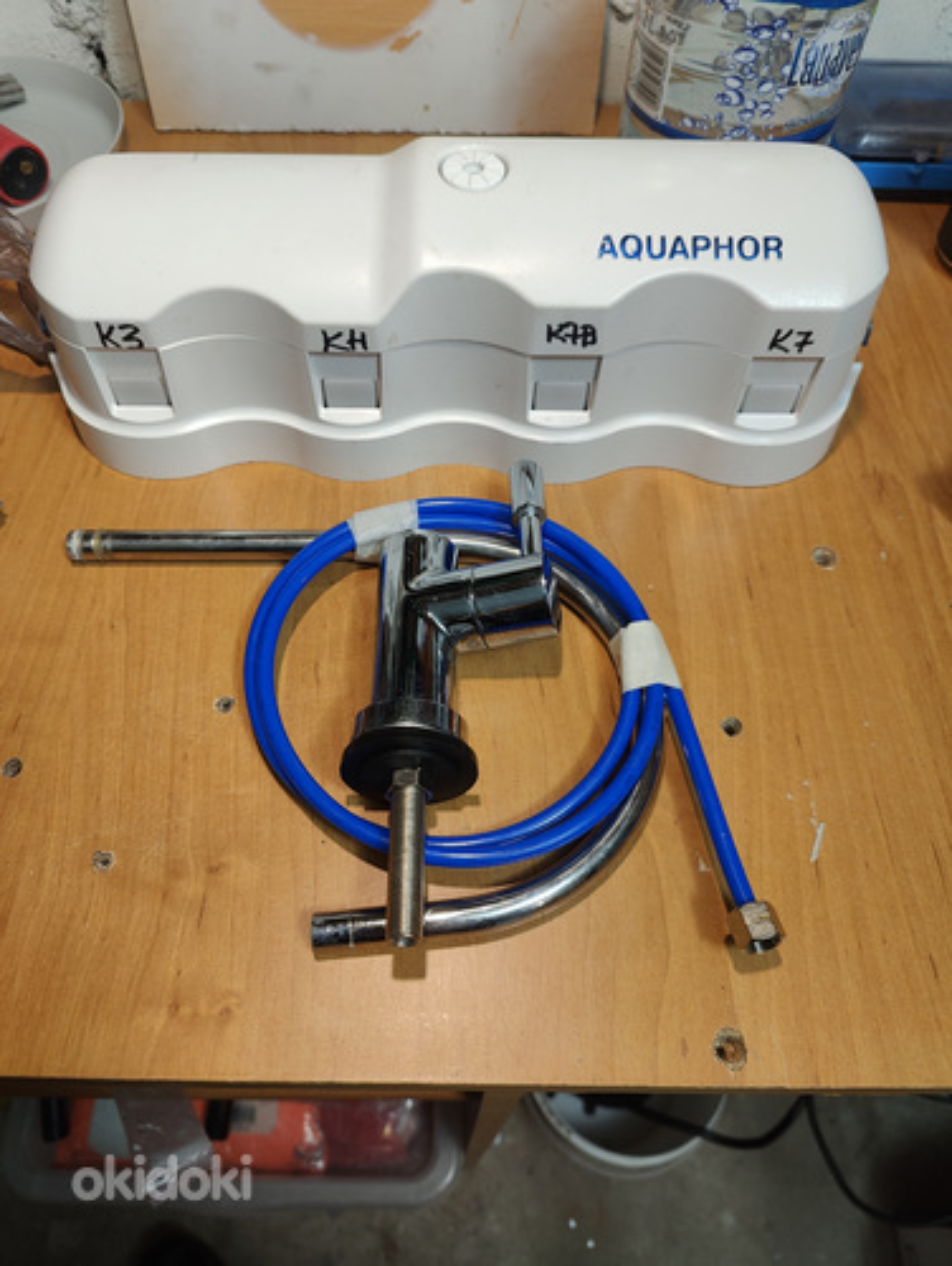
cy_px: 633
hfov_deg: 59.0
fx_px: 842
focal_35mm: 23
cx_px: 476
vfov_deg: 73.9
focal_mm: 6.06
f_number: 1.8
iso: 160
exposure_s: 1/100
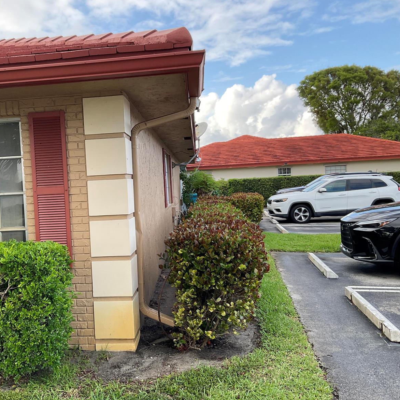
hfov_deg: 46.5
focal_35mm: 35
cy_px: 201
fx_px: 458
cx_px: 134
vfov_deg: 47.2
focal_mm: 3
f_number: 1.8
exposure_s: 1/192
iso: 16
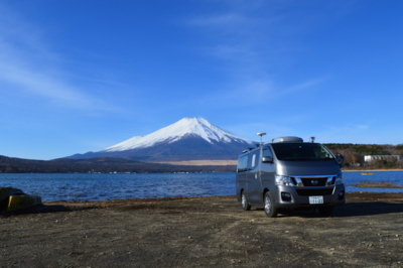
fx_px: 336
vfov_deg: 43.5
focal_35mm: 30
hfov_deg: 62.0
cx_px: 202
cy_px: 134
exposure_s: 1/500
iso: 320
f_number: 11
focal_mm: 20
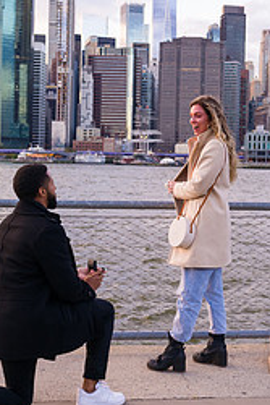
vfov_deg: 30.9
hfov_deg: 20.8
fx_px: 730
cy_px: 171
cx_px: 191
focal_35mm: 65
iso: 250
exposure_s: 1/200
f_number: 4
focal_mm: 28
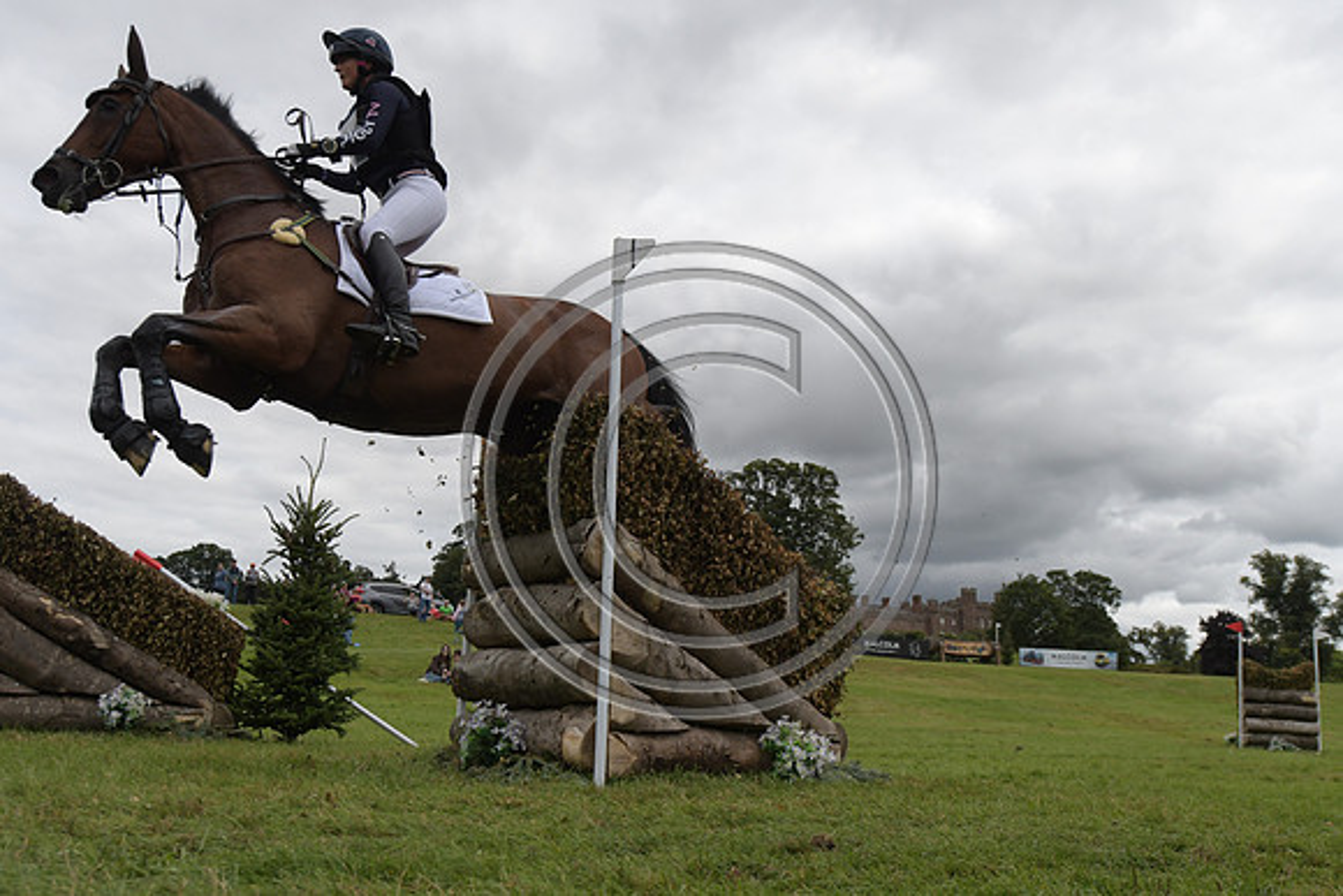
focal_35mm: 33
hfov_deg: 57.2
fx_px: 1231
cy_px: 448
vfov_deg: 40.0
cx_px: 672
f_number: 5.6
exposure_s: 1/4000
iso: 720
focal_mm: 22
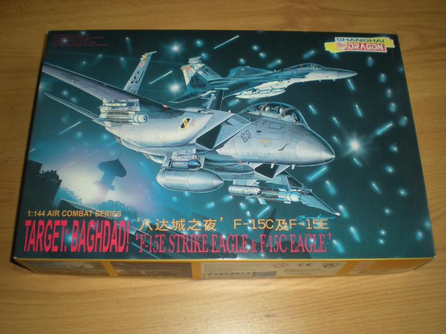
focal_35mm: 38
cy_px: 167
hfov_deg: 49.0
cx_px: 223
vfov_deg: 37.7
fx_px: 490
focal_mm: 6.3
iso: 64
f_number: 3.1
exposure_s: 1/30
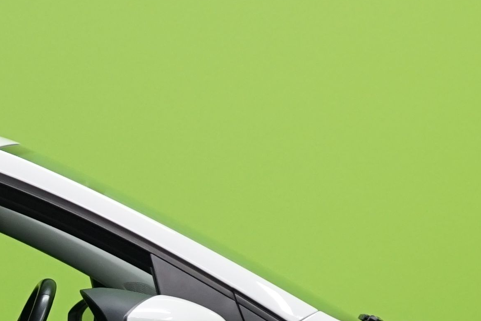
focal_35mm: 227
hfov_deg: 8.9
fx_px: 3032
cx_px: -137
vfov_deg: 6.0
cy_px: 445
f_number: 5
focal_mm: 44
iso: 800
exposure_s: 1/50
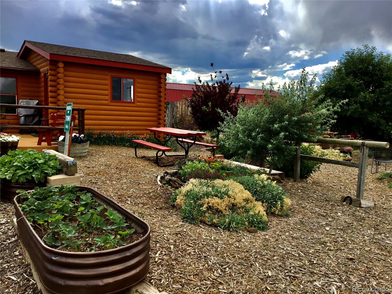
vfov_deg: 45.4
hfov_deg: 58.4
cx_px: 196
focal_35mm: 31
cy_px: 147
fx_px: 351
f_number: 2.4
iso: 25
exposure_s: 1/840
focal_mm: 3.3
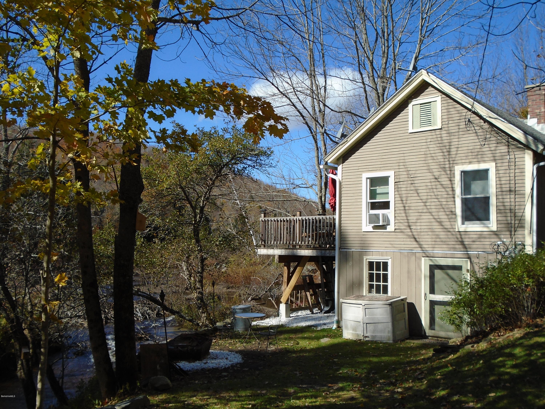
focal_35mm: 36
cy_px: 204
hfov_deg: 51.4
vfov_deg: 39.7
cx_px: 272
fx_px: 567
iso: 100
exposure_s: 1/800
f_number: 3.8
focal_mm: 6.4
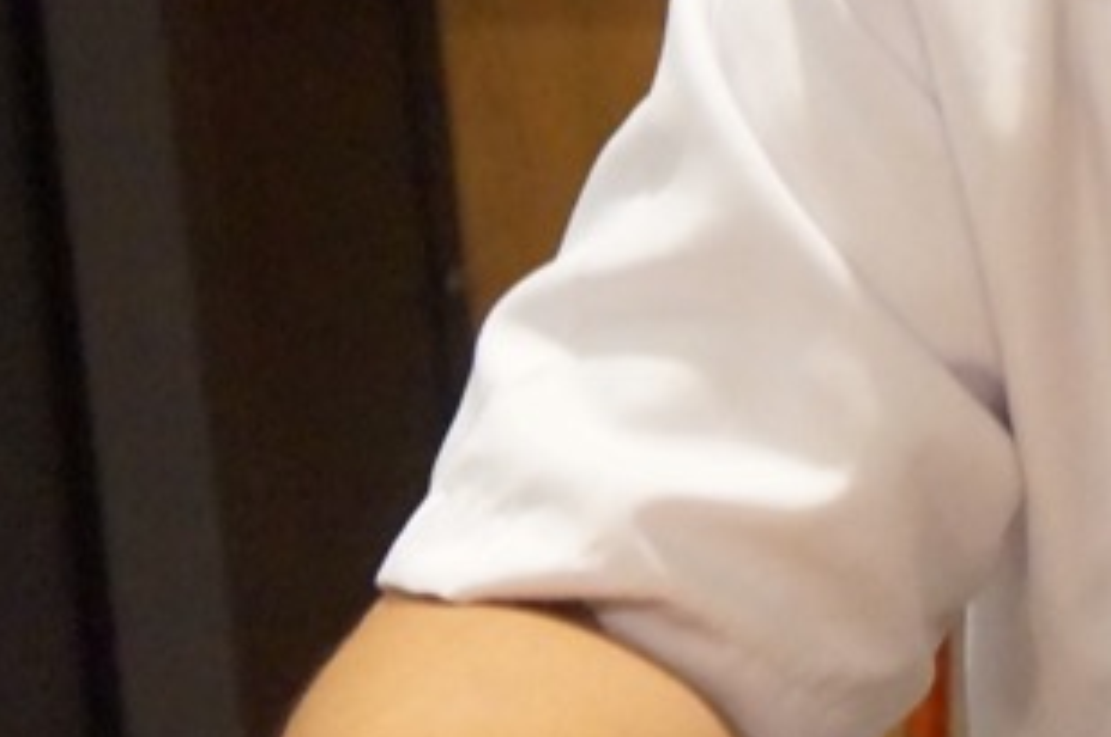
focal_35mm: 226
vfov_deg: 6.1
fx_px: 6951
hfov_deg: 8.4
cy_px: 142
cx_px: 2553
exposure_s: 1/20
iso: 3200
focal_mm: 29
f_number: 4
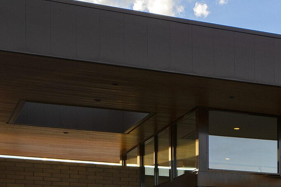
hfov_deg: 18.8
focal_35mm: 99
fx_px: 772
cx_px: 384
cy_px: 276
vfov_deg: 13.1
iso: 100
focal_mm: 24
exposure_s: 1/25
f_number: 9
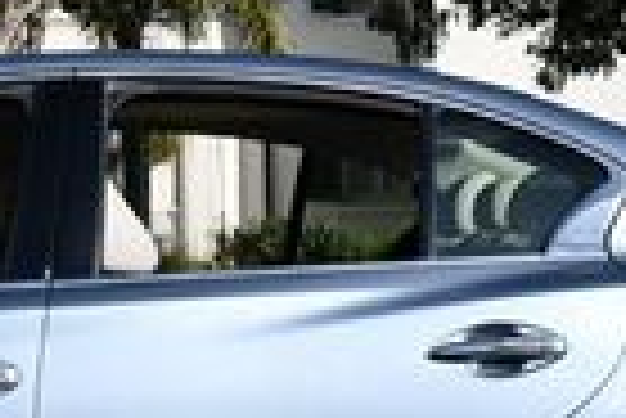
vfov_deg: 6.2
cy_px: 94
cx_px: -126
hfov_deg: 9.2
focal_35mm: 221
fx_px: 3847
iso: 100
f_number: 9
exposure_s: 1/320
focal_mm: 24
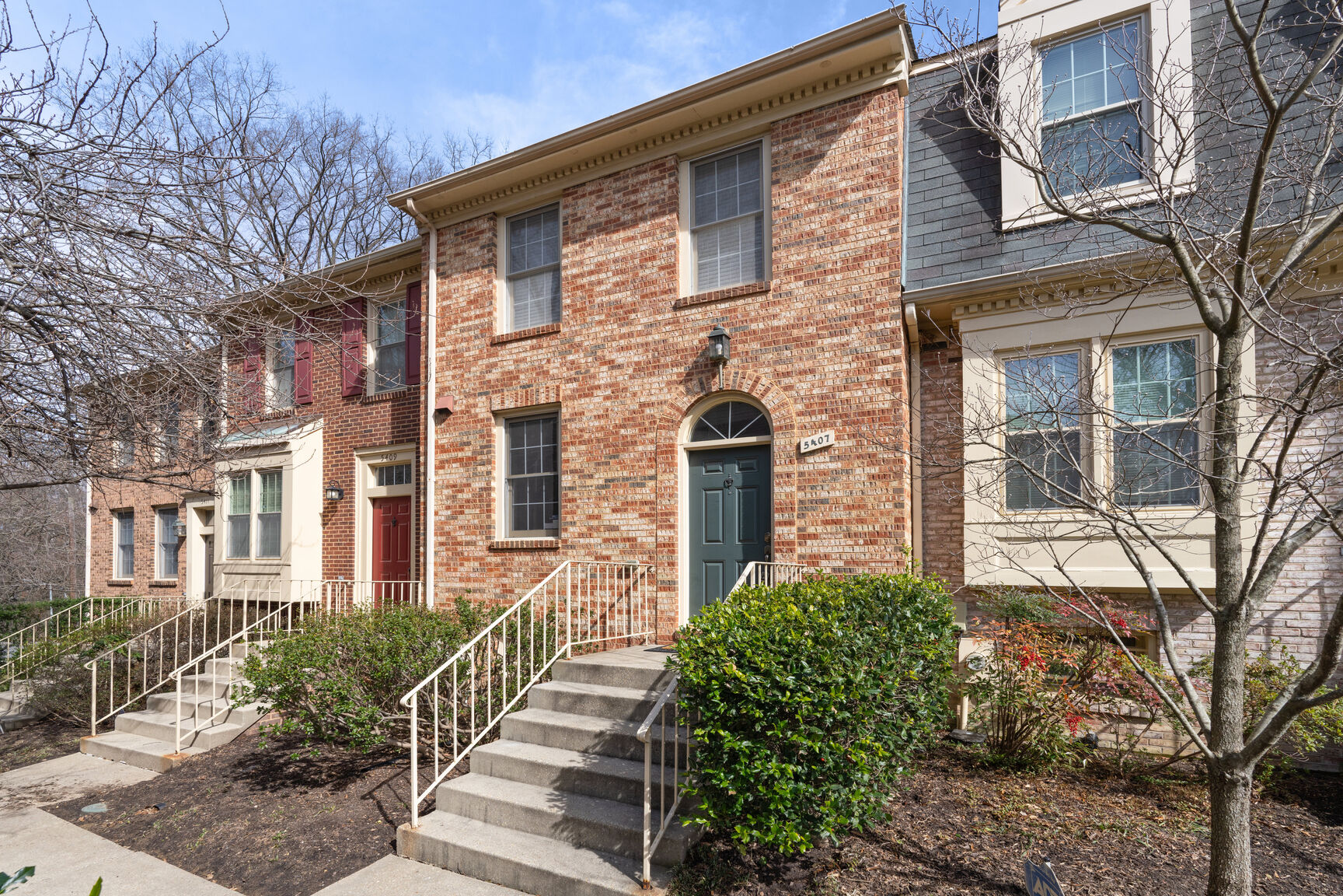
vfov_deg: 72.1
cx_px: 672
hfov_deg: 95.0
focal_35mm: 16
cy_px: 448
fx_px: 615
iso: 200
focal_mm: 16.5
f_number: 8
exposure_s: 1/500
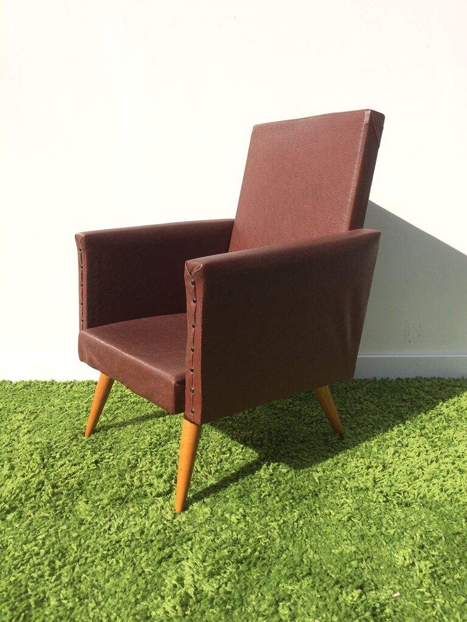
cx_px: 234
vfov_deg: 61.7
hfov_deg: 48.2
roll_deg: +1.3
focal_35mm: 29
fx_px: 522
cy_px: 311
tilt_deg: -15.1
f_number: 2.2
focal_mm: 4.15
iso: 32
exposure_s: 1/2283
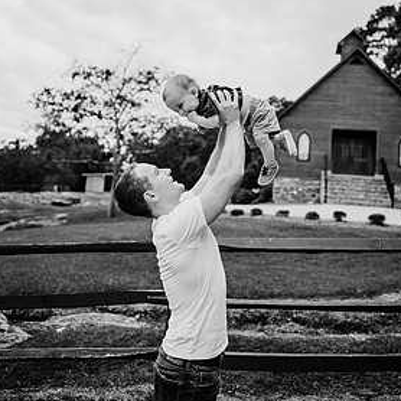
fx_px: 433
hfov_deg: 49.7
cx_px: 211
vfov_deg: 48.9
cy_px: 136
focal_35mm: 33
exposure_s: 1/500
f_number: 2
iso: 320
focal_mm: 24
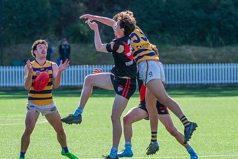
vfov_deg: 3.3
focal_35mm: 412
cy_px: 39
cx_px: 124
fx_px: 2723
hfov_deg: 5.0
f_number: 7.1
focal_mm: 270
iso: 800
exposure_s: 1/1250
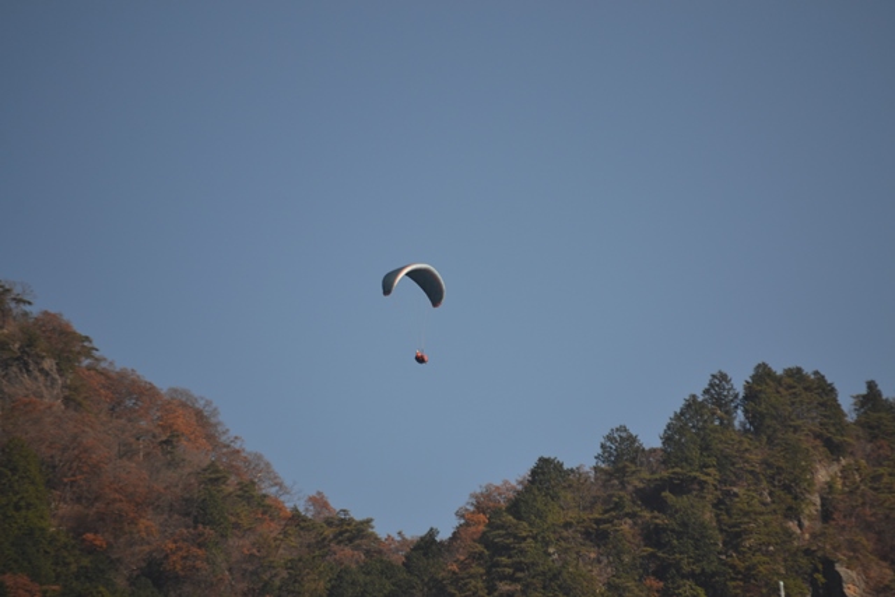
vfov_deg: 4.6
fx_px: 7460
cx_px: 448
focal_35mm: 300
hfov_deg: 6.9
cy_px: 298
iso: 100
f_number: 5.6
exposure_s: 1/500
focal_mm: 200
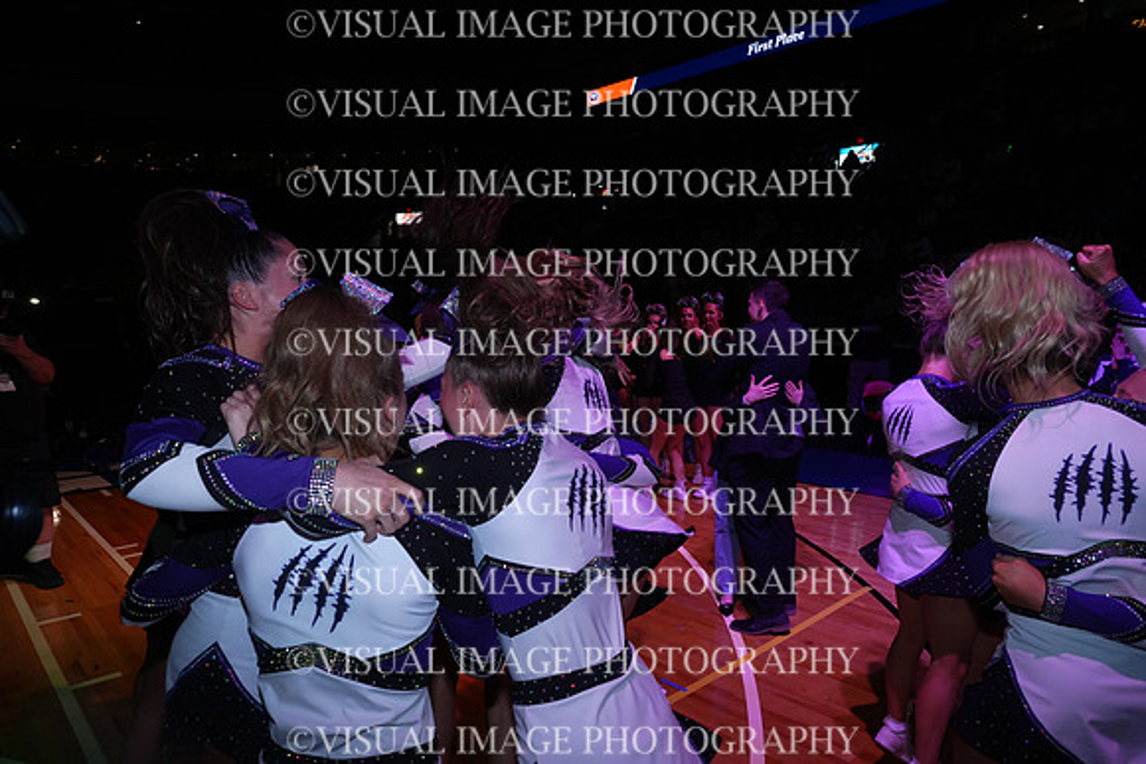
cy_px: 382
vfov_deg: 53.2
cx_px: 573
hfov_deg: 73.7
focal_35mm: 24
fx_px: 764
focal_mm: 24
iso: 1600
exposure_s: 1/250
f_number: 5.6
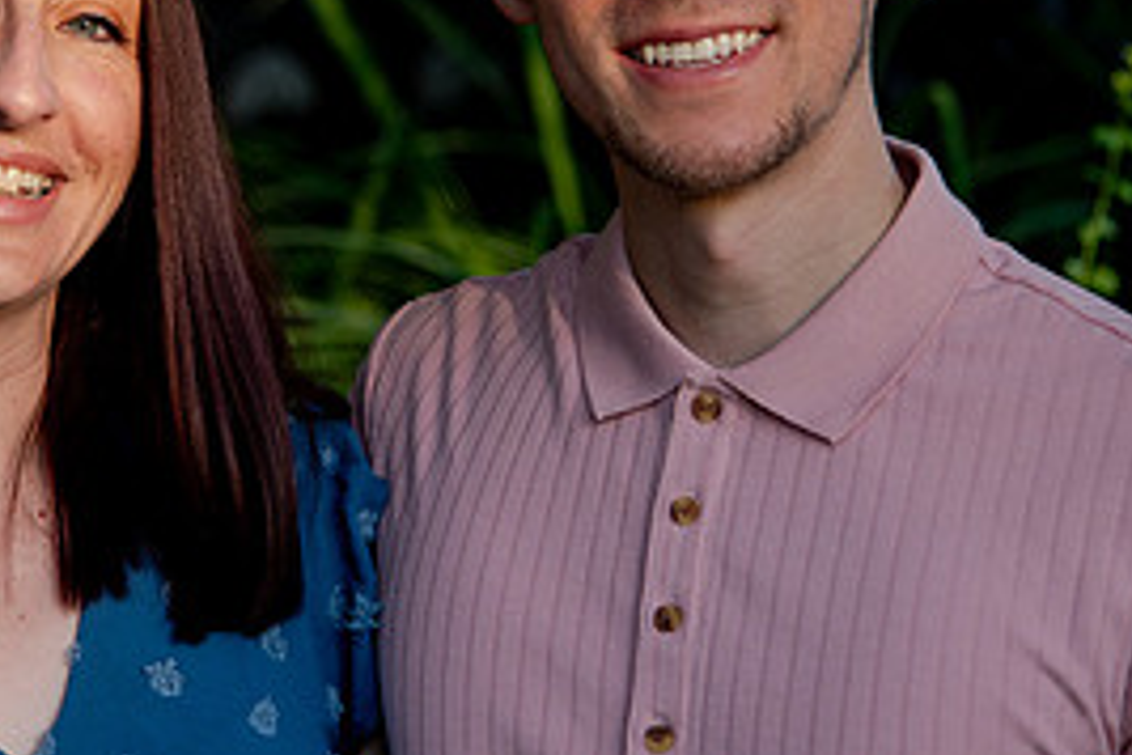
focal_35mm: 200
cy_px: 178
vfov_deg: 6.9
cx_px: 411
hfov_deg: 10.3
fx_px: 6288
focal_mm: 92
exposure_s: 1/400
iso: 640
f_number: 4
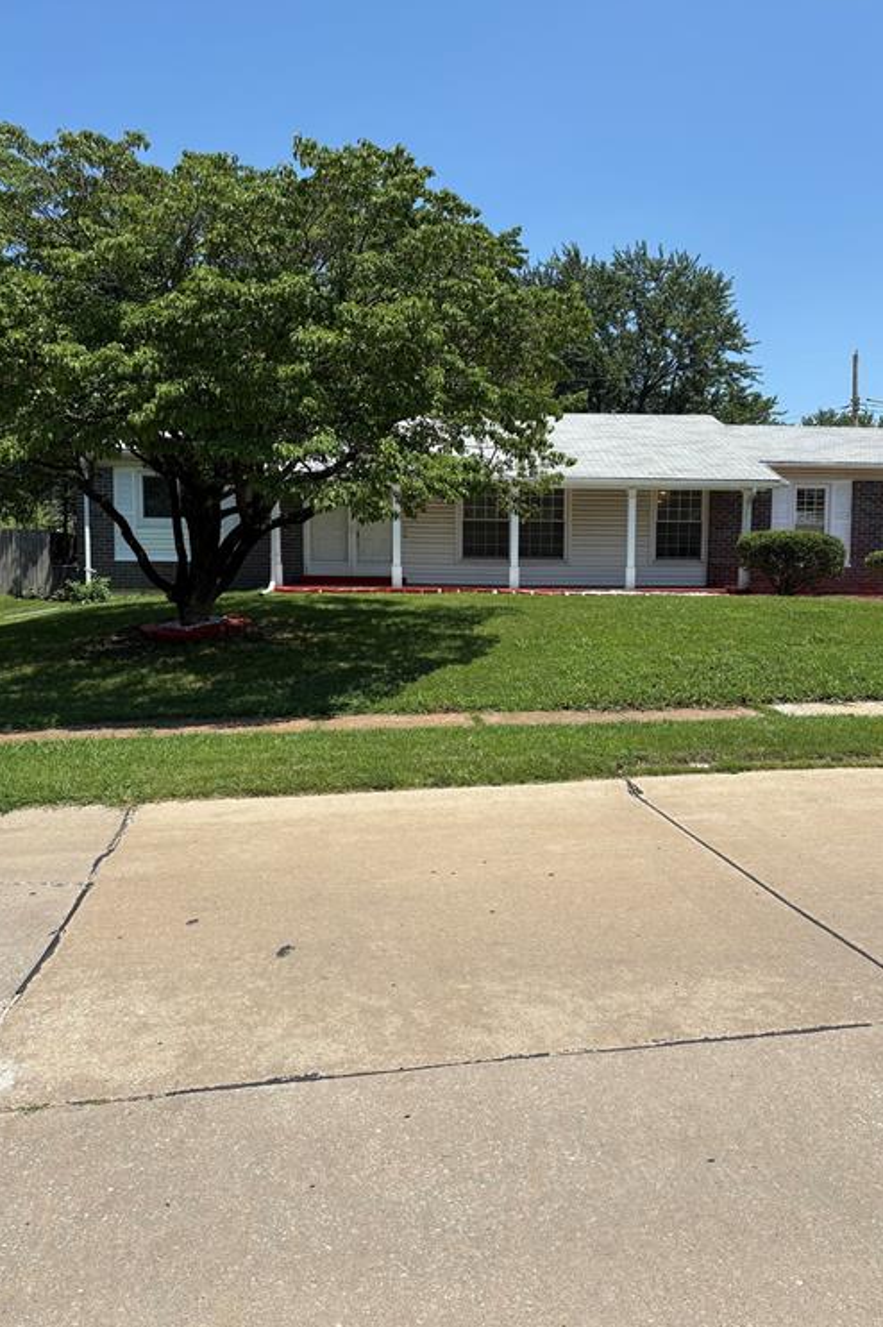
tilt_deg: -5.2
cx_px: 500
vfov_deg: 65.5
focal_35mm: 28
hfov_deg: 46.2
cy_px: 653
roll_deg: -0.9
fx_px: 1031
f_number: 1.6
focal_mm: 5.96
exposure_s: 1/3623
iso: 50
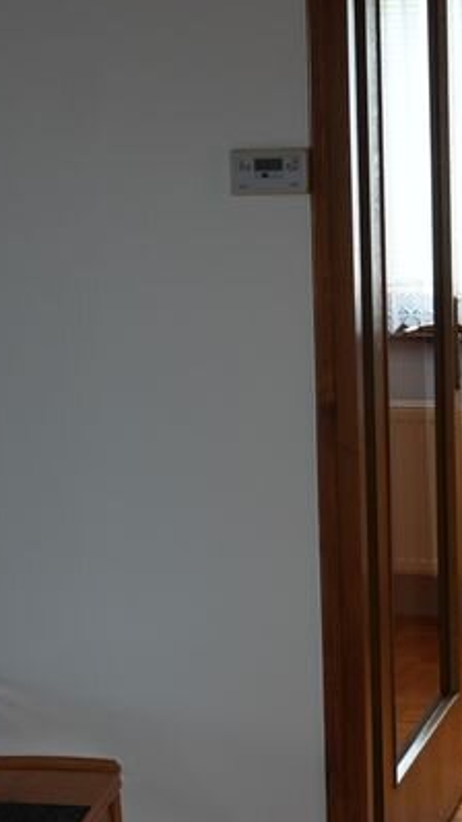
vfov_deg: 23.9
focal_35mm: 89
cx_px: 371
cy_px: 354
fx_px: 1937
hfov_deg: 13.5
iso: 500
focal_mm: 33
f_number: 4
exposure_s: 1/40
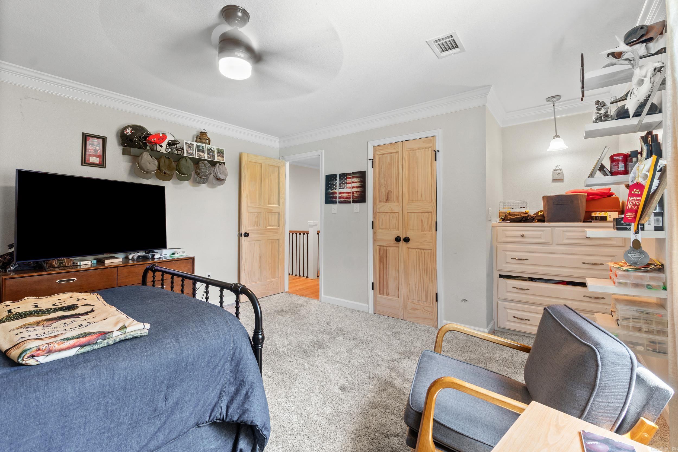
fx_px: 282
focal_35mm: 15
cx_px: 339
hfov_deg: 100.4
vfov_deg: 77.3
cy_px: 226
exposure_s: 1/1.67
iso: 250
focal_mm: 10
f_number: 9
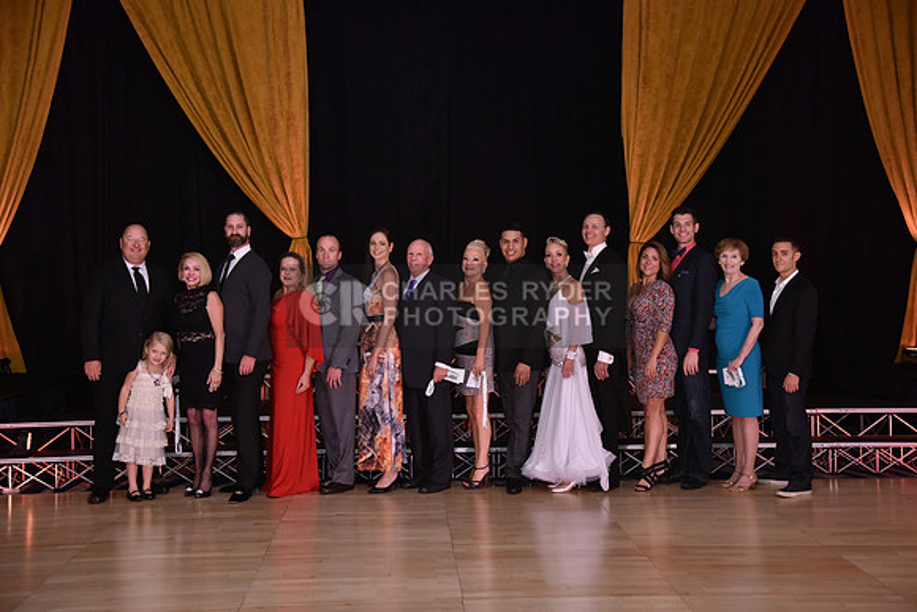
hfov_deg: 41.1
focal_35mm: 48
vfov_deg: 28.1
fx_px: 1223
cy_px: 306
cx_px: 458
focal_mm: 48
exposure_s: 1/250
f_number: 4.5
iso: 1600
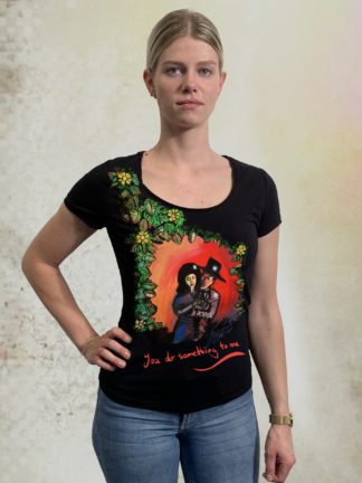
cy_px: 242
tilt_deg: -10.7
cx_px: 181
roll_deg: -1.4
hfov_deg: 53.1
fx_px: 363
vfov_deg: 67.3
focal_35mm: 26
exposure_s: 1/102
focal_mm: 4.25
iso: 25
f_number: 1.8
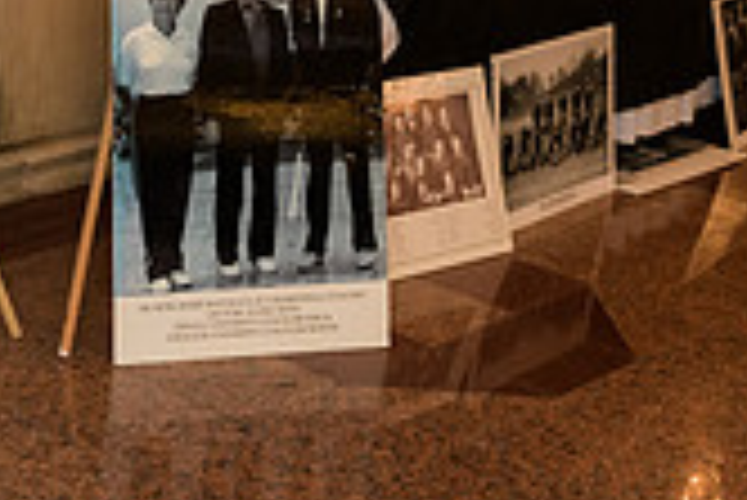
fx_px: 1744
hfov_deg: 23.3
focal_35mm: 84
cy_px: -146
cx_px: 32
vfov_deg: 15.5
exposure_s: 1/125
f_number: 3.2
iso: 1600
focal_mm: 24
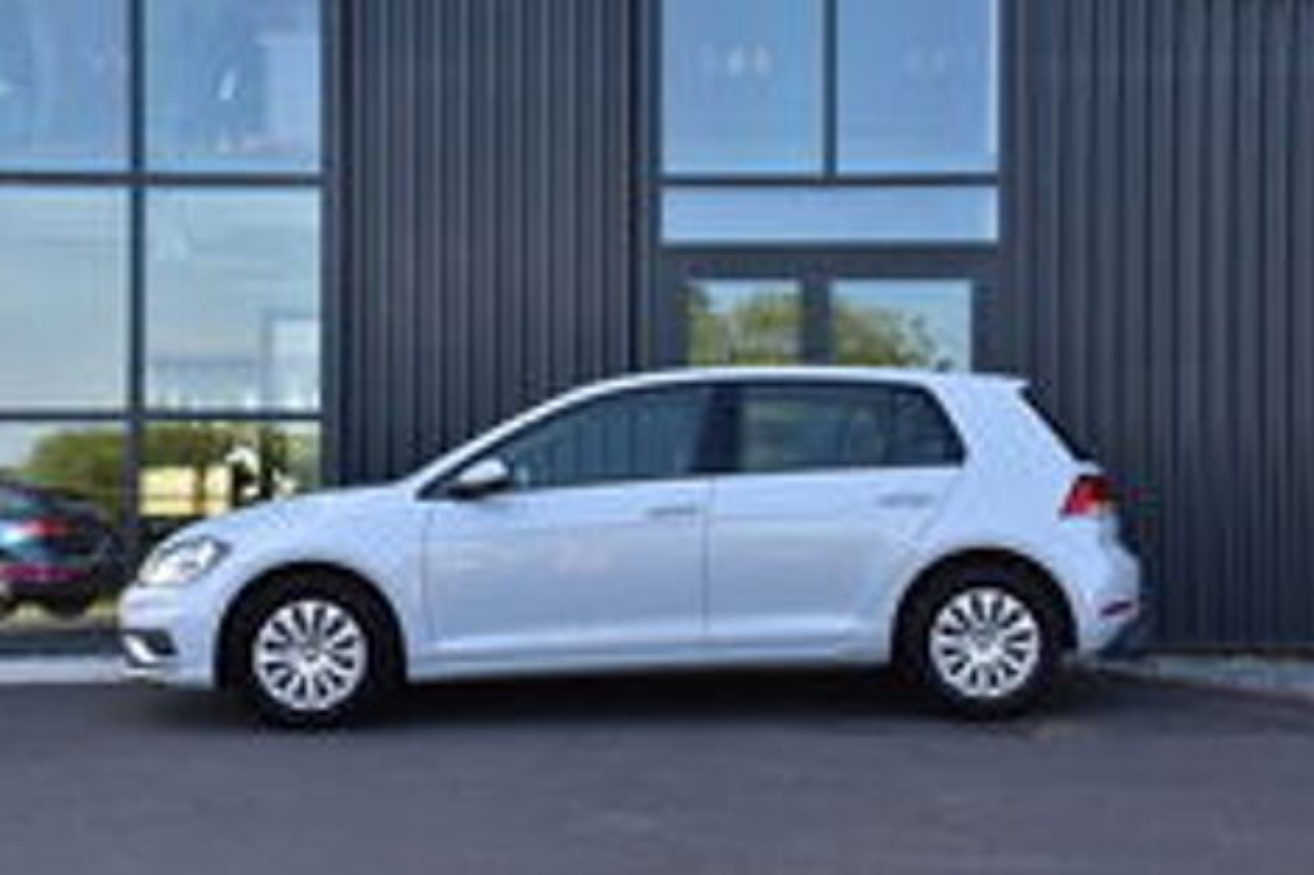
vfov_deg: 27.5
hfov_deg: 40.4
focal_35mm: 49
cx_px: 649
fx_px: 1788
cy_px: 438
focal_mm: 32
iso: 400
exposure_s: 1/160
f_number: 9
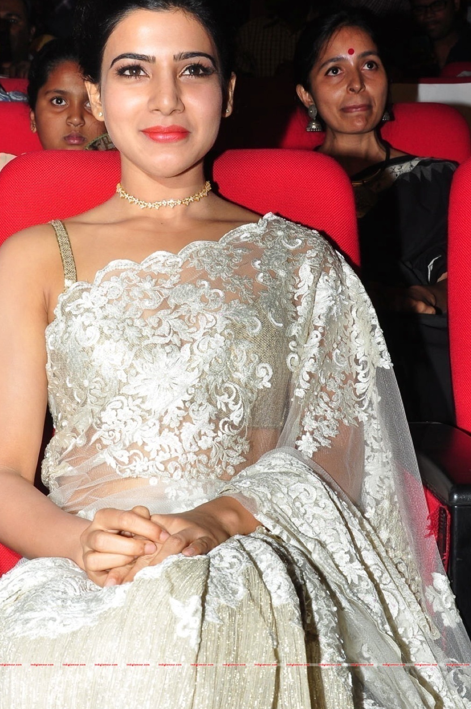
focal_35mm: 68
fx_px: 1339
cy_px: 331
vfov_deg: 29.7
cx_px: 202
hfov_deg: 19.9
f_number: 11
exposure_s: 1/125
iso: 400
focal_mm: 38
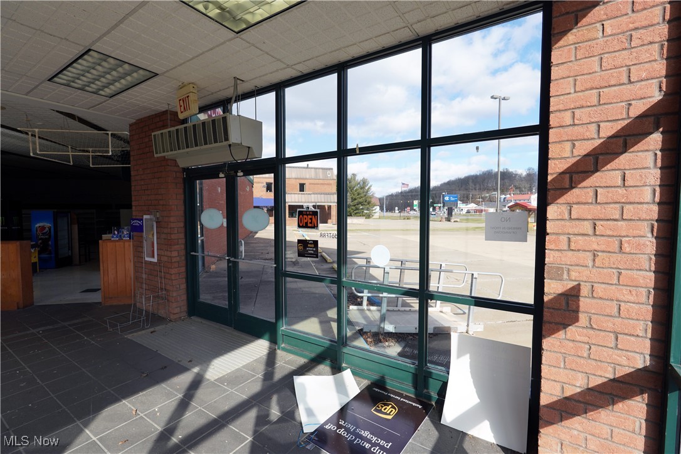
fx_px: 312
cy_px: 227
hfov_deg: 95.0
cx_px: 340
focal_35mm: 16
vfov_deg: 72.1
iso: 100
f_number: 4.5
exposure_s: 1/400
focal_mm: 11
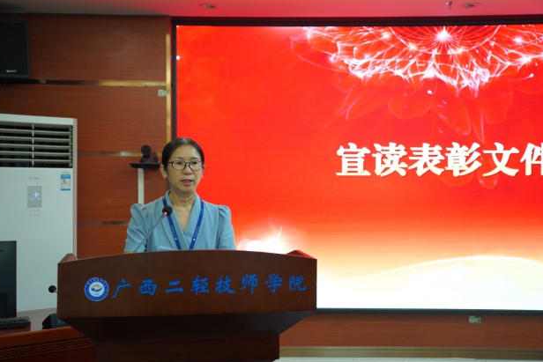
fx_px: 694
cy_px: 190
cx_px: 269
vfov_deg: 29.3
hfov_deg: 42.7
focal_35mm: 46
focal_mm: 42
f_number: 3.2
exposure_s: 1/100
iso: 640
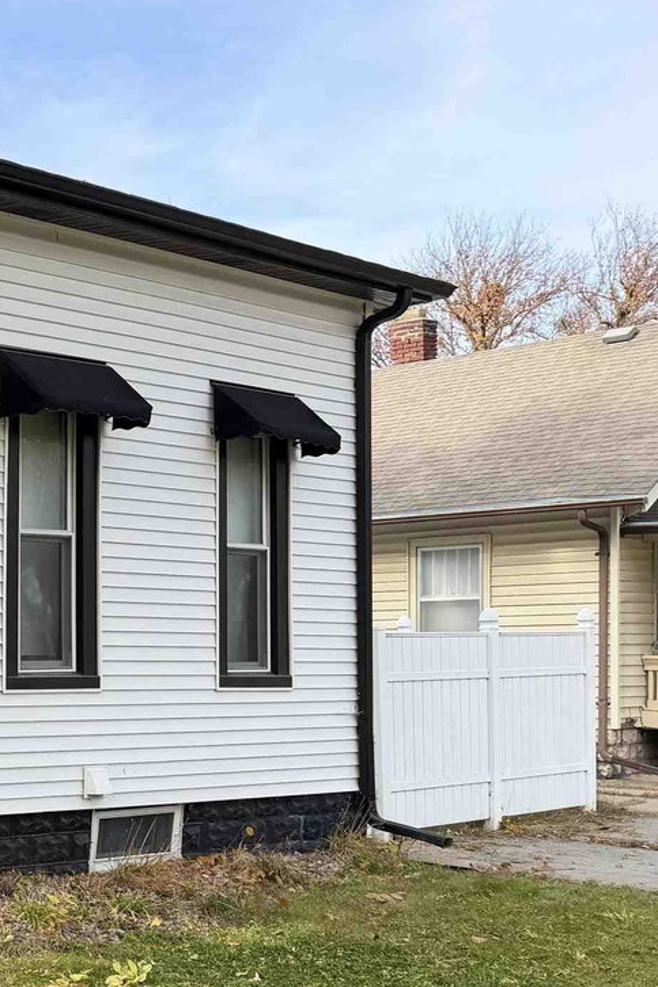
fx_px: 1508
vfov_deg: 35.8
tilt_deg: -0.6
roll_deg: -0.5
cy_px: 672
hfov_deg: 20.3
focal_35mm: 55
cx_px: -394
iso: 80
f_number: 1.78
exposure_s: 1/1812
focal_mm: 6.76
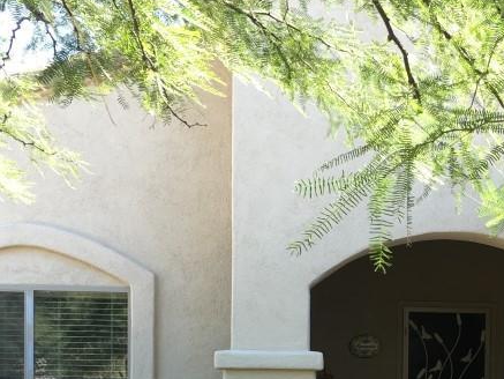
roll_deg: +0.0
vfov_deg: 20.9
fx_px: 990
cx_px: 423
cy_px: 382
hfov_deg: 27.8
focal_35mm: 68
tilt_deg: -1.3
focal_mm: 4.15
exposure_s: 1/120
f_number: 2.2
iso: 25
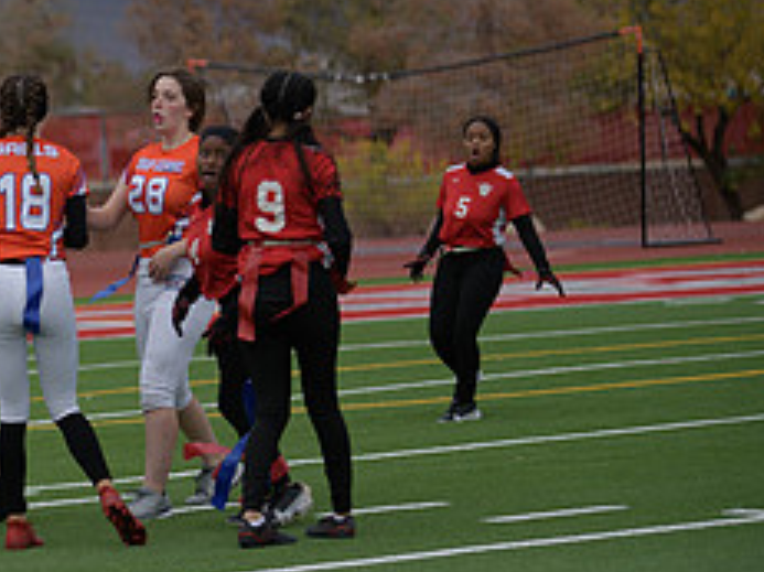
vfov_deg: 5.6
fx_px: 5868
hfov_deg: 7.4
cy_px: 296
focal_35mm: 266
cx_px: -126
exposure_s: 1/200
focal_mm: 110
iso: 90
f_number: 2.8
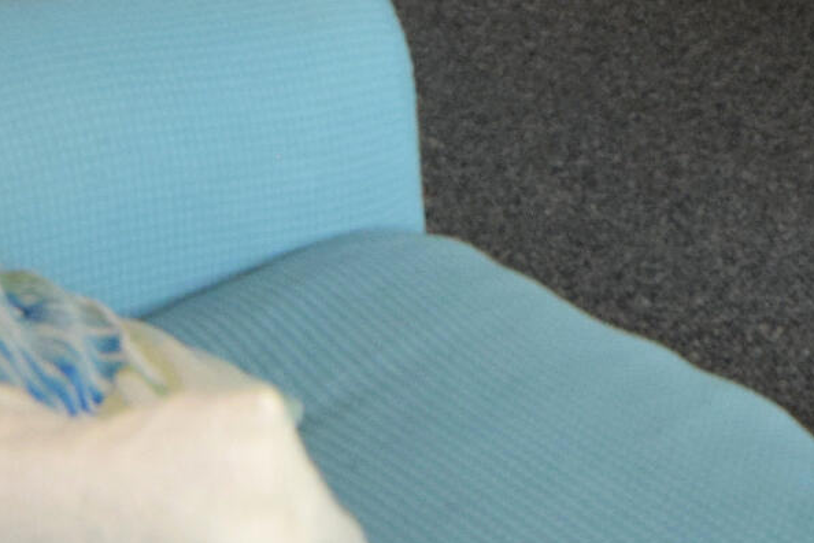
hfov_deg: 19.1
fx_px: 2397
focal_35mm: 106
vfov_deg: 11.2
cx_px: 201
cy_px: -669
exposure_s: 1/100
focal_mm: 14
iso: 800
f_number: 5
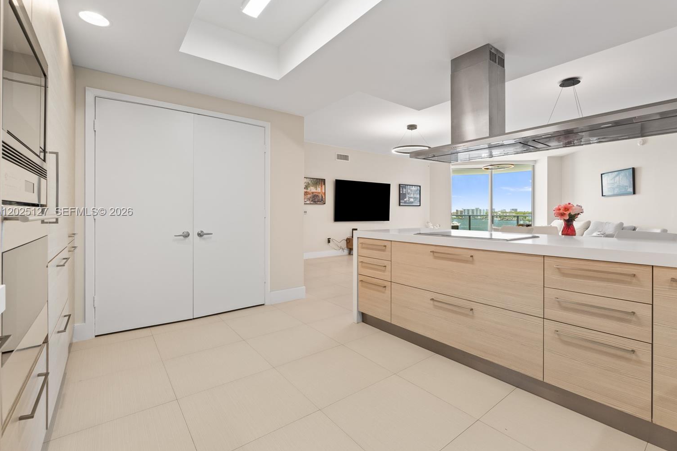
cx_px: 353
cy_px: 212
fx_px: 316
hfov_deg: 93.9
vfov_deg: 71.0
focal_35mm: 17
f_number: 9
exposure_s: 1.3
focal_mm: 10.5
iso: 100
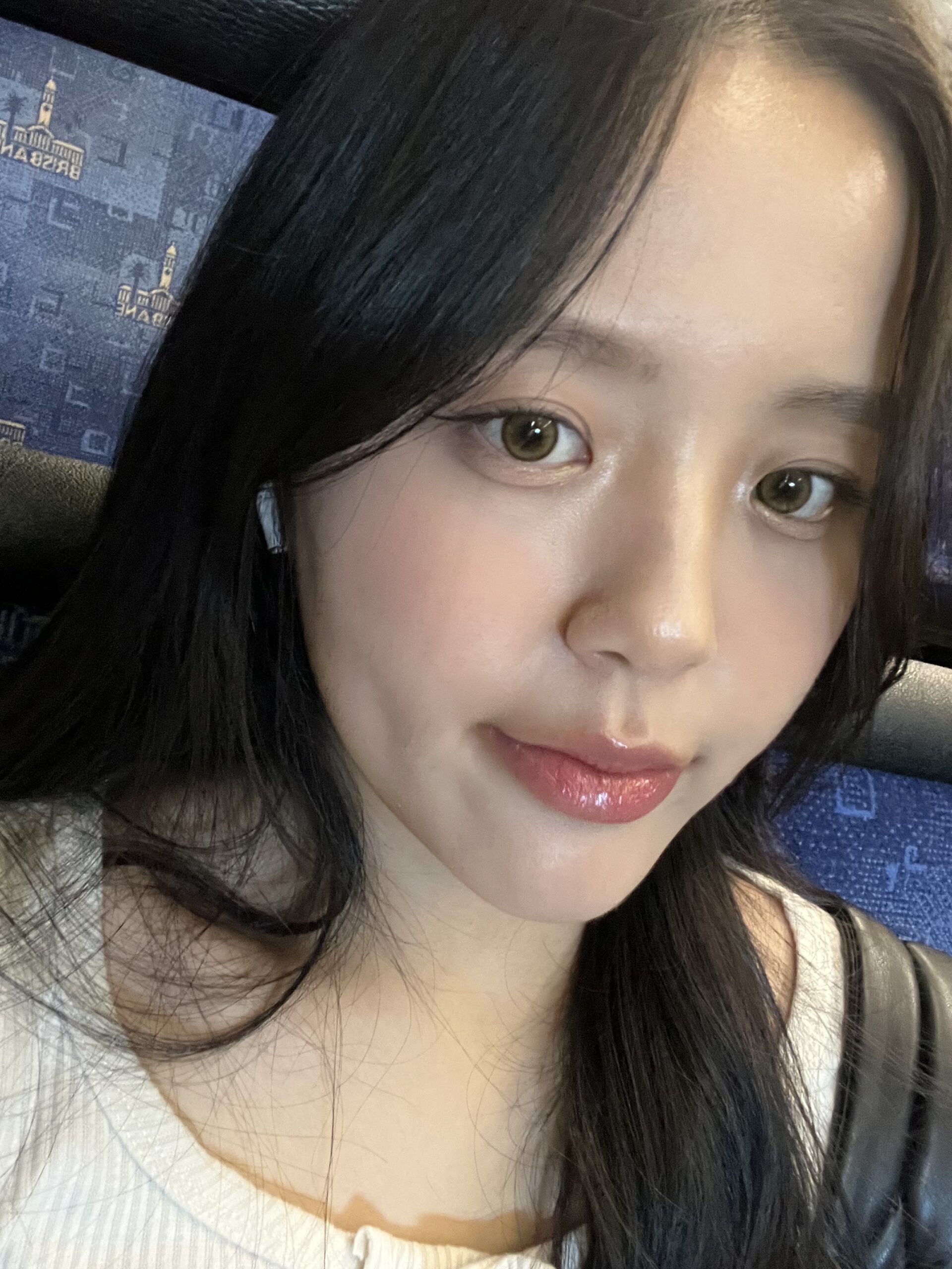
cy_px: 634
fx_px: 1100
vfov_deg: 60.0
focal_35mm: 30
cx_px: 476
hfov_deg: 46.8
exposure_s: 1/25
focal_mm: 2.71
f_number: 2.2
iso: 640
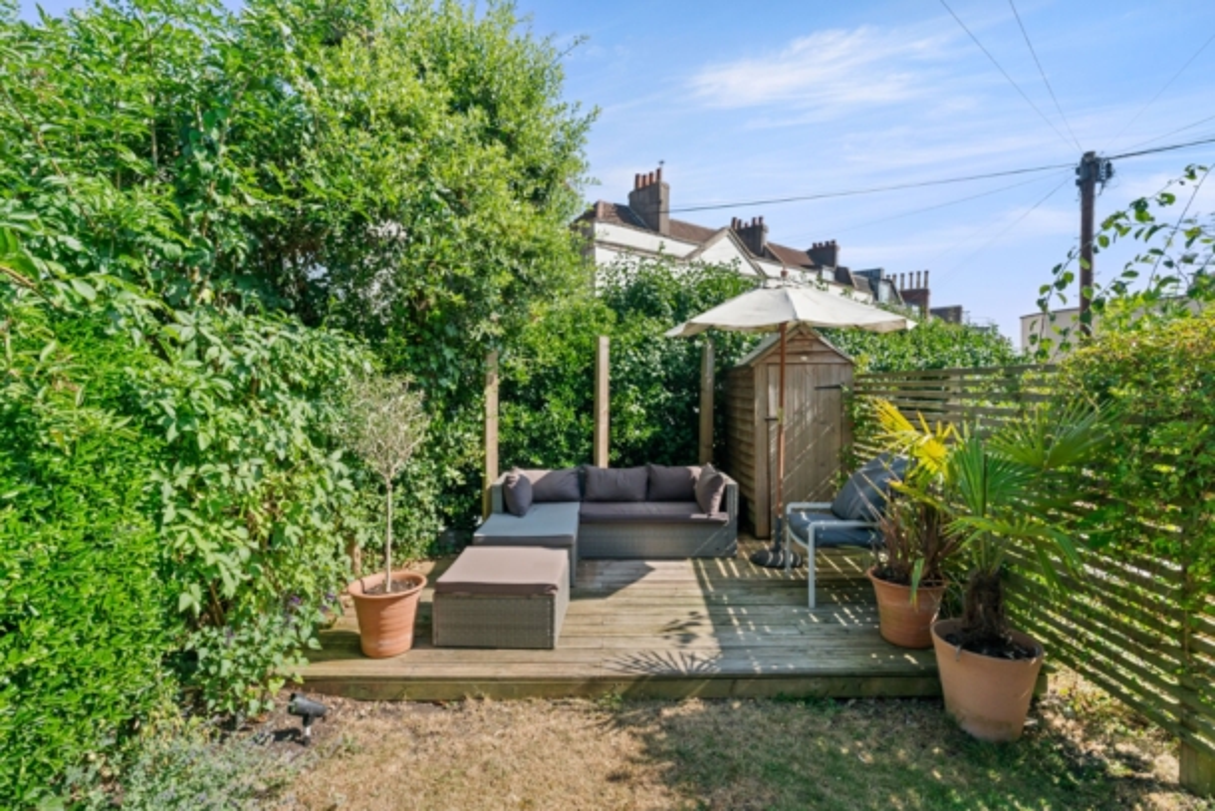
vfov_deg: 68.9
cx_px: 608
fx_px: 591
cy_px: 406
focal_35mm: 18
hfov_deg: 91.6
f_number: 7.1
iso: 250
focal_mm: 17.5
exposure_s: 1/250
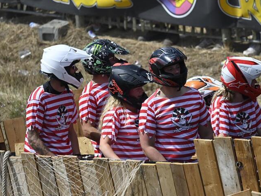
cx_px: 179
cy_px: 118
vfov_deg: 2.5
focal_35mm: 597
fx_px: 4503
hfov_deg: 3.3
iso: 400
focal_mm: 400
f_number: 6.3
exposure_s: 1/2500
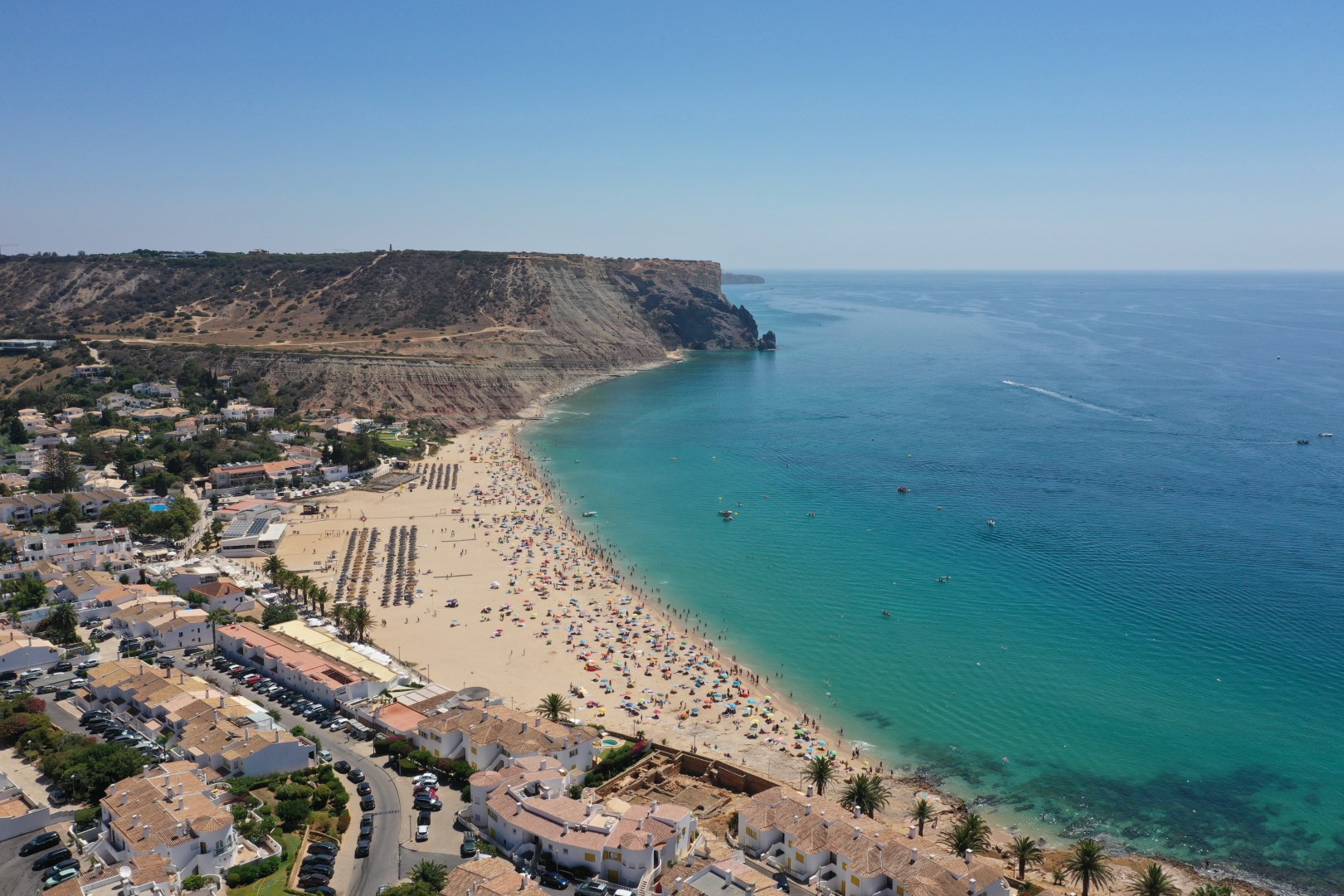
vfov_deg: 46.4
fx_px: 1045
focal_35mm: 28
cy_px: 448
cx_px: 672
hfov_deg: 65.5
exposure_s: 1/640
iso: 100
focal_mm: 10.26
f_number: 6.3
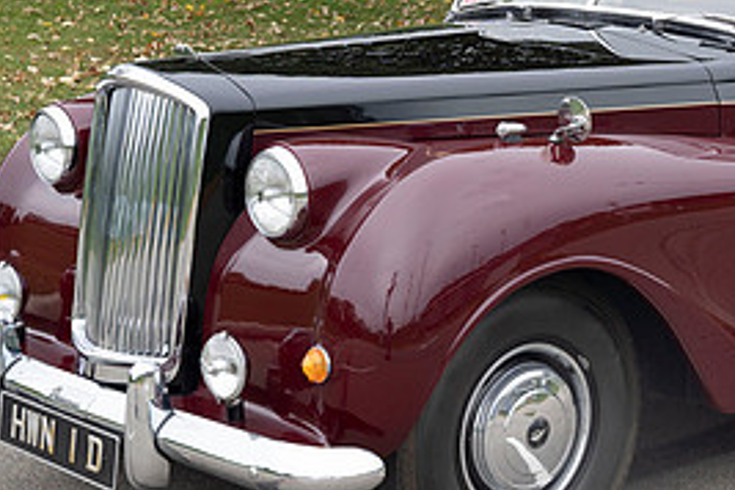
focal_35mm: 89
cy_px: 189
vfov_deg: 15.3
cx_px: 661
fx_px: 1817
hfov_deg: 22.3
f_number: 5.6
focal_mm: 41
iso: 400
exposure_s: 1/400
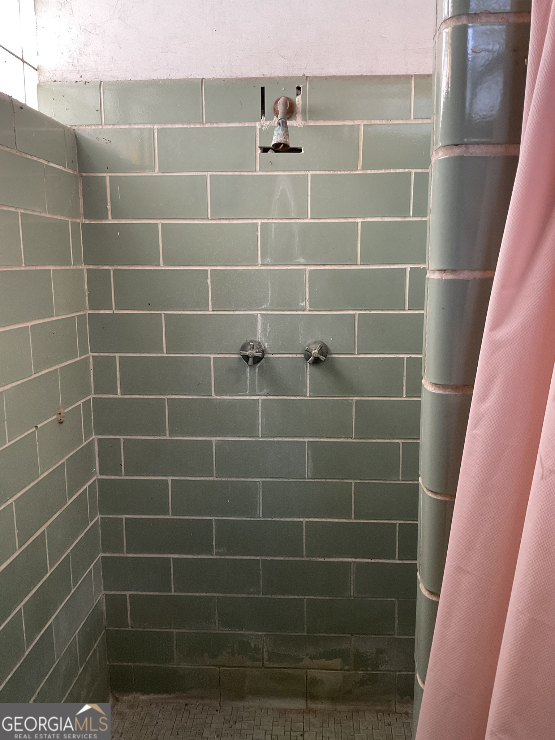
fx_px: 620
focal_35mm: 29
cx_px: 278
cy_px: 370
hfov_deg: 48.2
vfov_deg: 61.7
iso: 125
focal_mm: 3
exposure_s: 1/60
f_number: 1.8
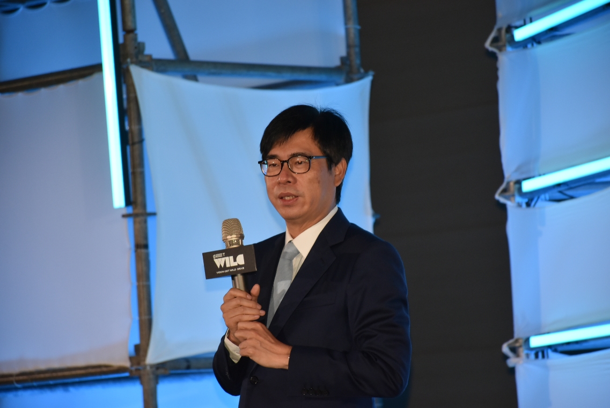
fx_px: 3561
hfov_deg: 9.8
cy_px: 204
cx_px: 305
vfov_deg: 6.6
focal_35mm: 210
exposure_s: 1/80
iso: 800
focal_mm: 140
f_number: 5.6
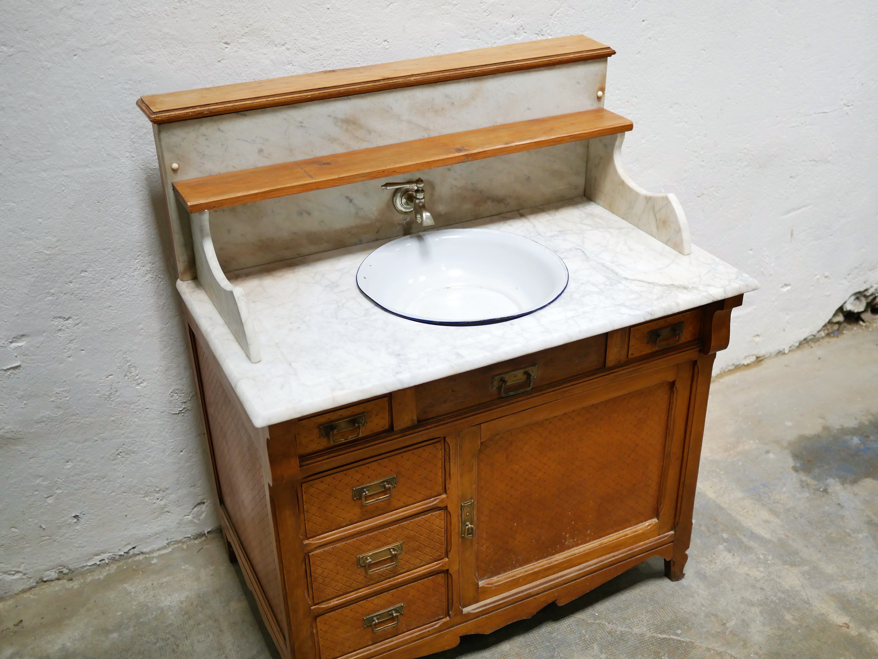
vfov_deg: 36.0
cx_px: 439
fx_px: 1015
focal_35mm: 40
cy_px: 330
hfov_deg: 46.8
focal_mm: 20
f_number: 1.7
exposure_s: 1/60
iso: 500
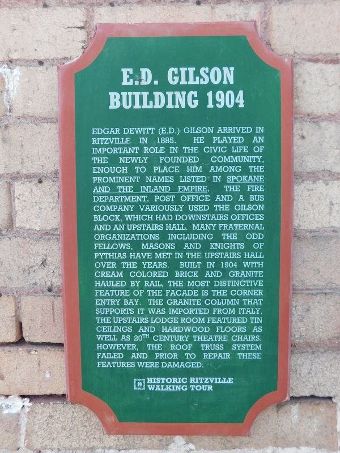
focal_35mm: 23
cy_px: 226
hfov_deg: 58.9
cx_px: 170
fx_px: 301
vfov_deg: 73.9
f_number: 3
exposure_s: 1/320
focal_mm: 4
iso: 125
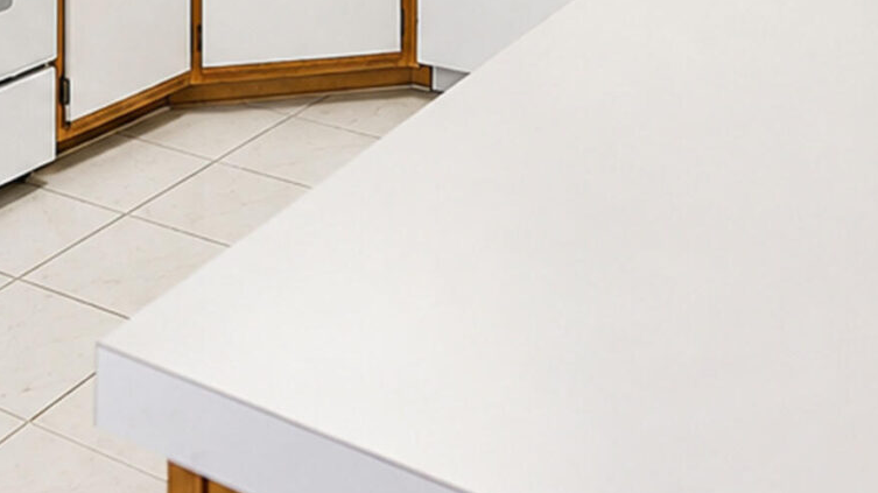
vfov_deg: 17.2
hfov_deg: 36.2
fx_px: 1327
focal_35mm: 57
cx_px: 276
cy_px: -398
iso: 64
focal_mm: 16
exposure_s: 1/25
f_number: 4
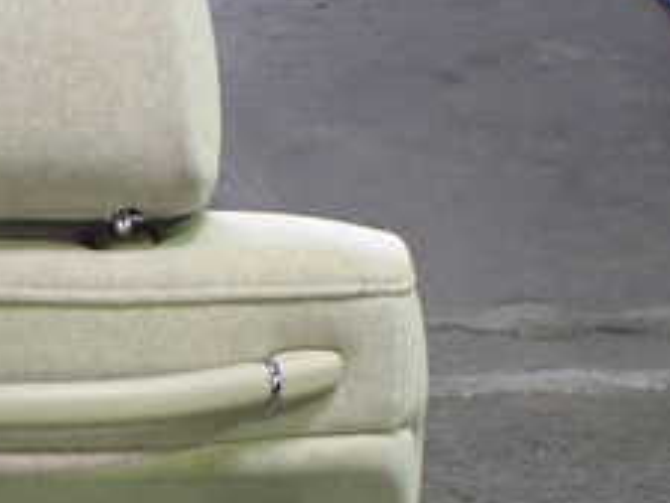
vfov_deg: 18.2
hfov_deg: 23.3
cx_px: -12
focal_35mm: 80
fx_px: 1549
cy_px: 443
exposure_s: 1/100
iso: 800
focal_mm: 5.4
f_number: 2.3
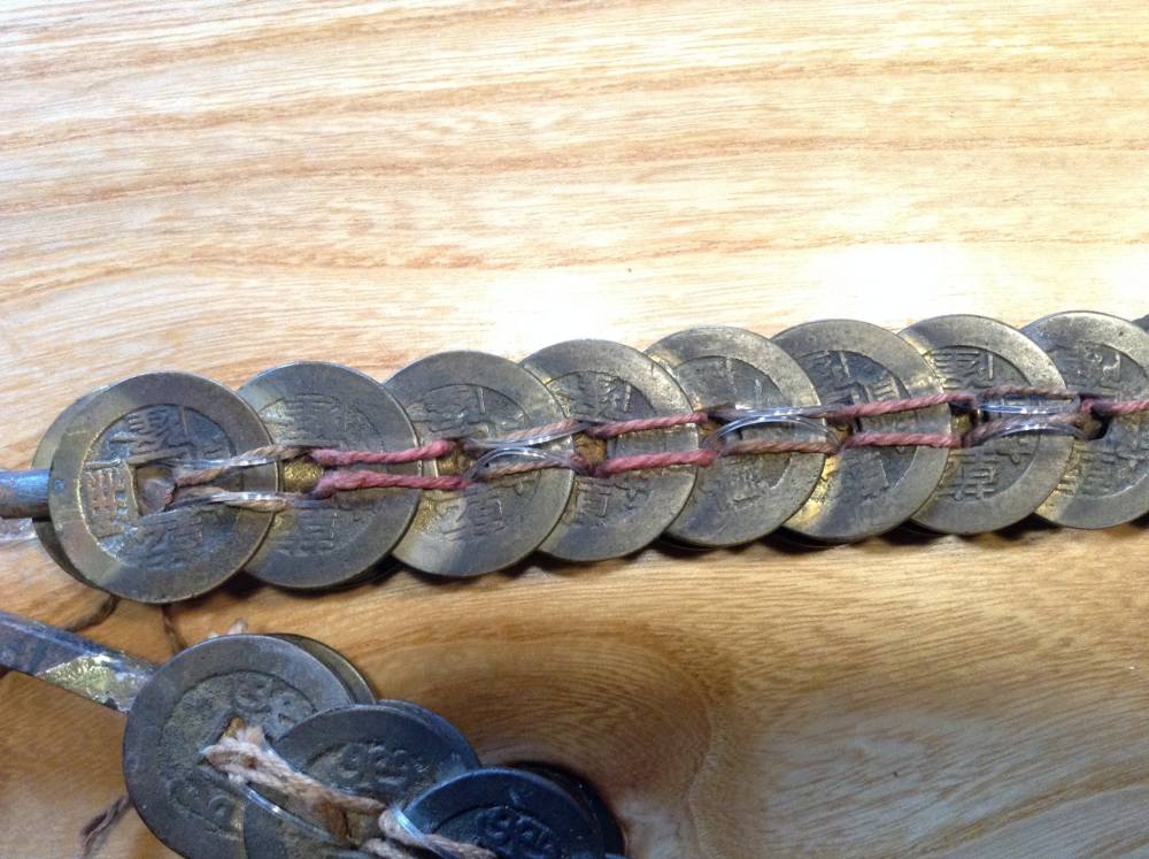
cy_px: 430
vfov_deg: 42.8
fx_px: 1094
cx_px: 574
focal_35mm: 33
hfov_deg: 55.4
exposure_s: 1/24
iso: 200
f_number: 2.4
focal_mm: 3.3
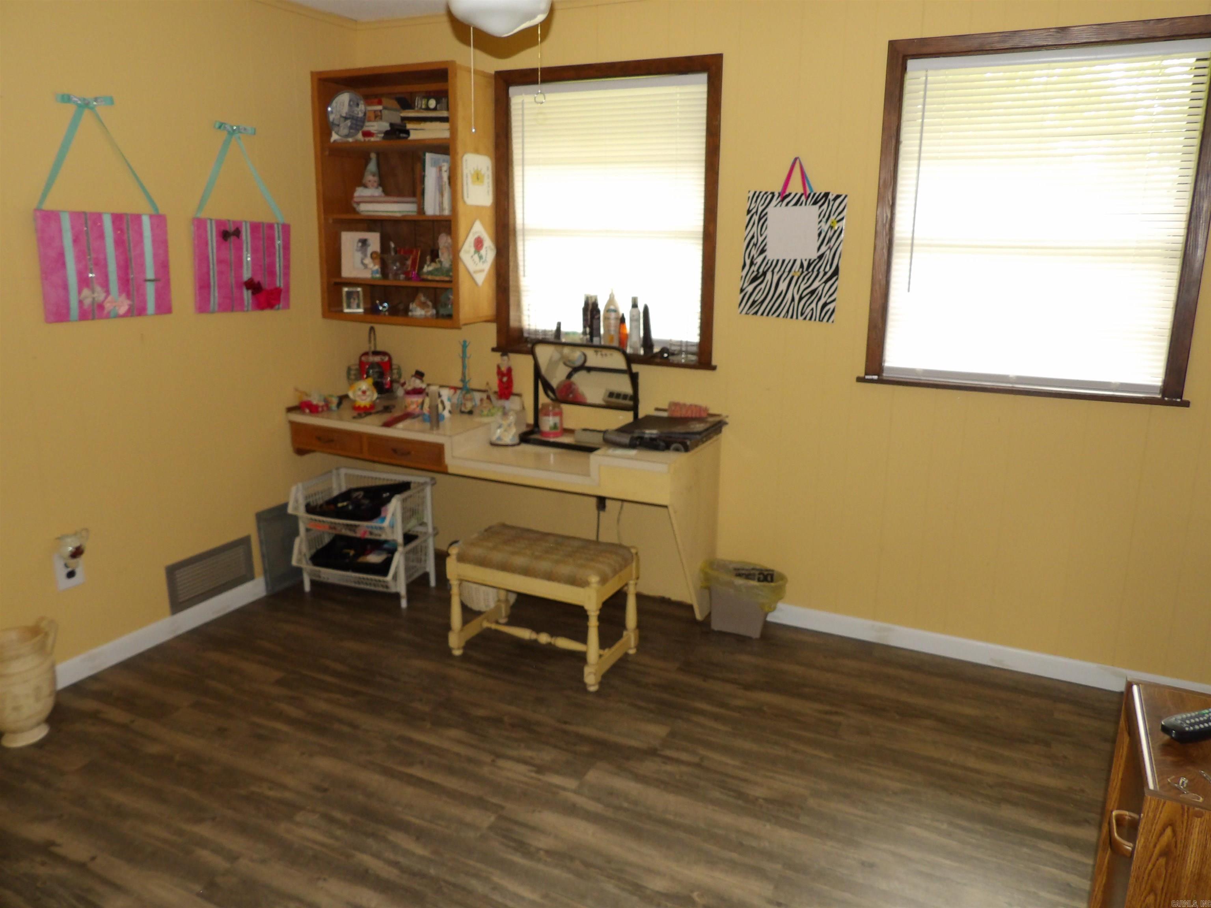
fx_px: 840
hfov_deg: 71.6
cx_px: 606
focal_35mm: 24
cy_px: 454
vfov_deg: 56.8
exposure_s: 1/33
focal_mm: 4.3
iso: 200
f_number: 3.2
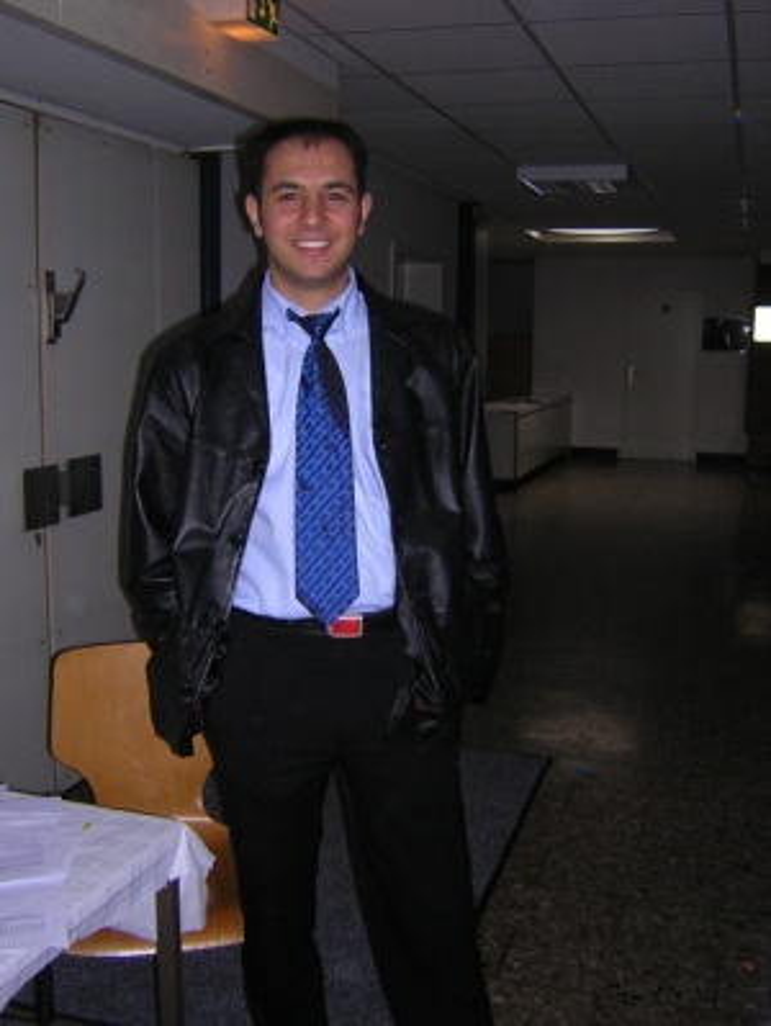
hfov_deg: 39.7
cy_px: 513
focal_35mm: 36
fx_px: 1067
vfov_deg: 51.3
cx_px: 386
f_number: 2.6
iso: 125
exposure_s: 1/60.1
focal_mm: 4.7
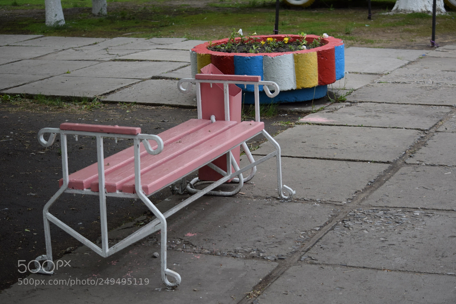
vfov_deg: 16.5
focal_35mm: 82
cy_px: 152
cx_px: 228
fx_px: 1045
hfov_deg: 24.6
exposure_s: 1/1250
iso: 400
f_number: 5
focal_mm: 55
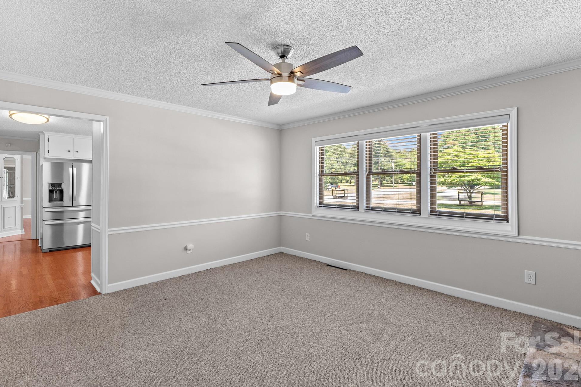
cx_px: 288
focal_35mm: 17
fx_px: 274
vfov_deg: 70.4
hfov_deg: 93.3
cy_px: 185
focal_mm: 16
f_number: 8
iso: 100
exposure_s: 1/4
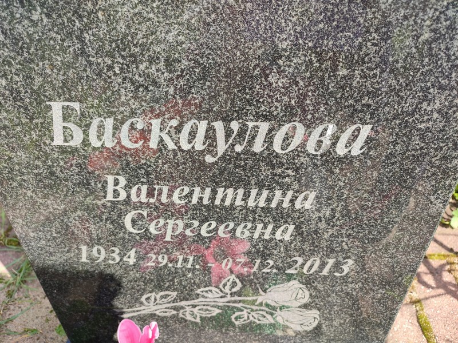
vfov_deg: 54.9
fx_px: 331
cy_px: 172
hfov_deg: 69.4
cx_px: 229
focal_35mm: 25
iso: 50
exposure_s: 1/160
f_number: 1.9
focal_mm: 6.04
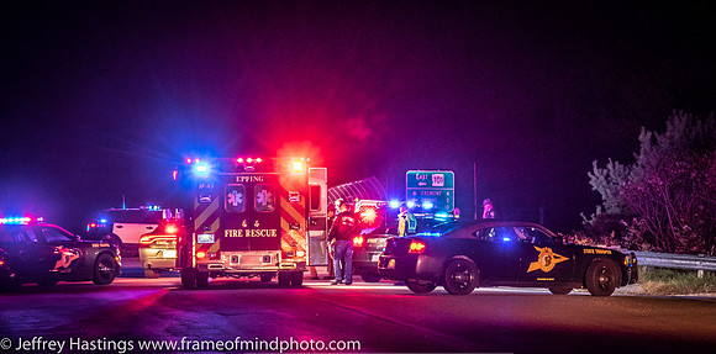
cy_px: 197
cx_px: 344
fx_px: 3387
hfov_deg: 12.1
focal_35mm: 183
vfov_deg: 6.0
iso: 2000
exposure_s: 1/50
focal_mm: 105
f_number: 4.5
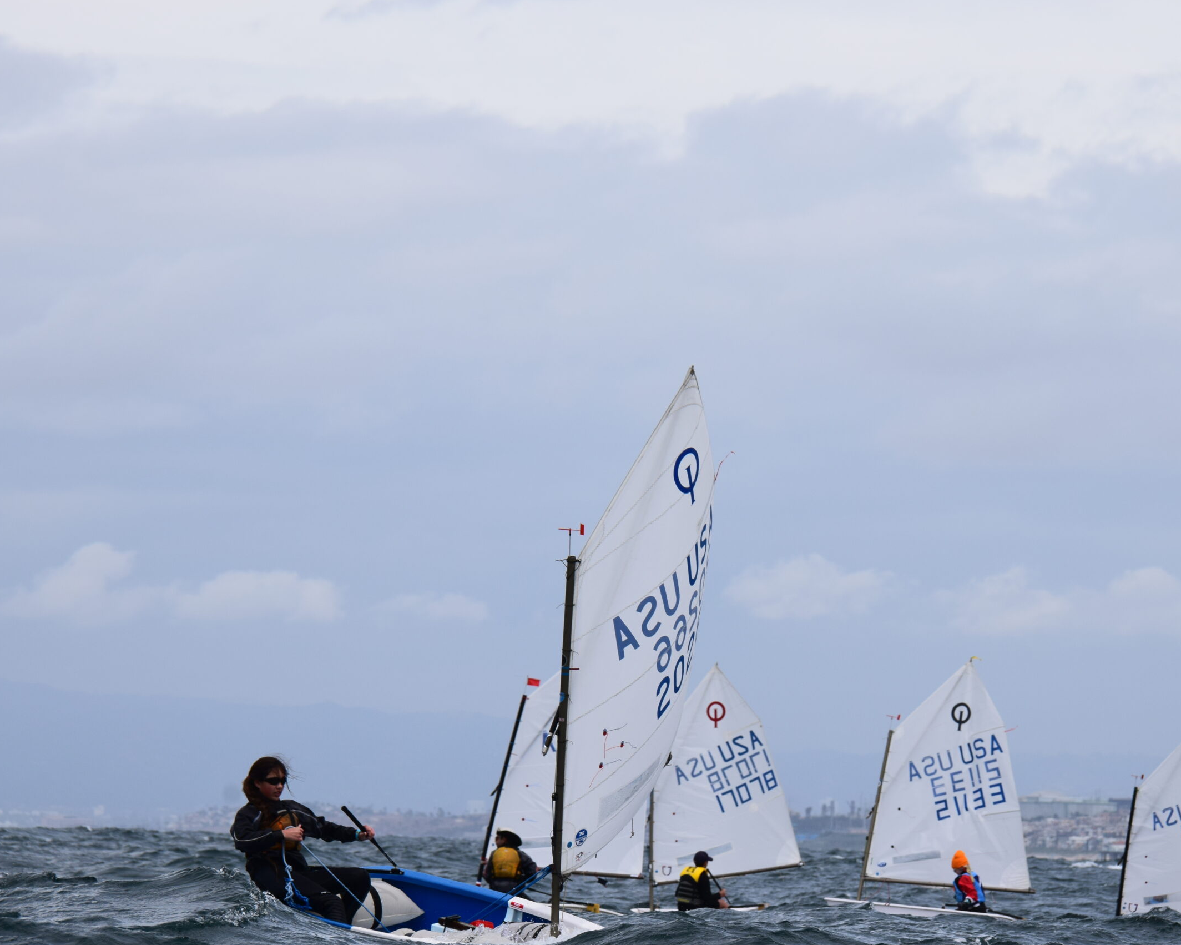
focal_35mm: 246
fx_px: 8582
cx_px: 678
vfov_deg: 6.3
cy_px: 472
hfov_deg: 7.9
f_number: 11
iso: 200
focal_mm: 145
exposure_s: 1/500
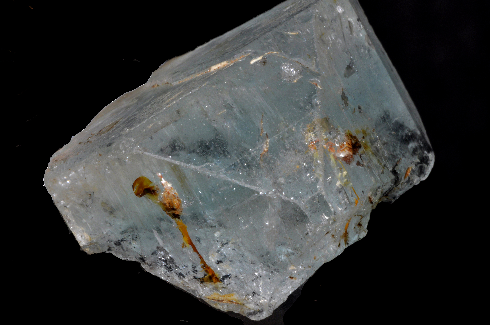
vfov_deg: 15.2
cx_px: 245
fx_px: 1223
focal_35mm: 90
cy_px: 162
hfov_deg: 22.6
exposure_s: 1/60
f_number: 51
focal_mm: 60
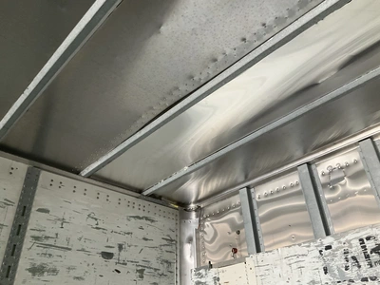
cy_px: 142
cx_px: 190
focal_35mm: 29
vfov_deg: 48.2
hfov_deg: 61.7
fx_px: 318
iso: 200
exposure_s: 1/60
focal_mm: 3
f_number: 1.8
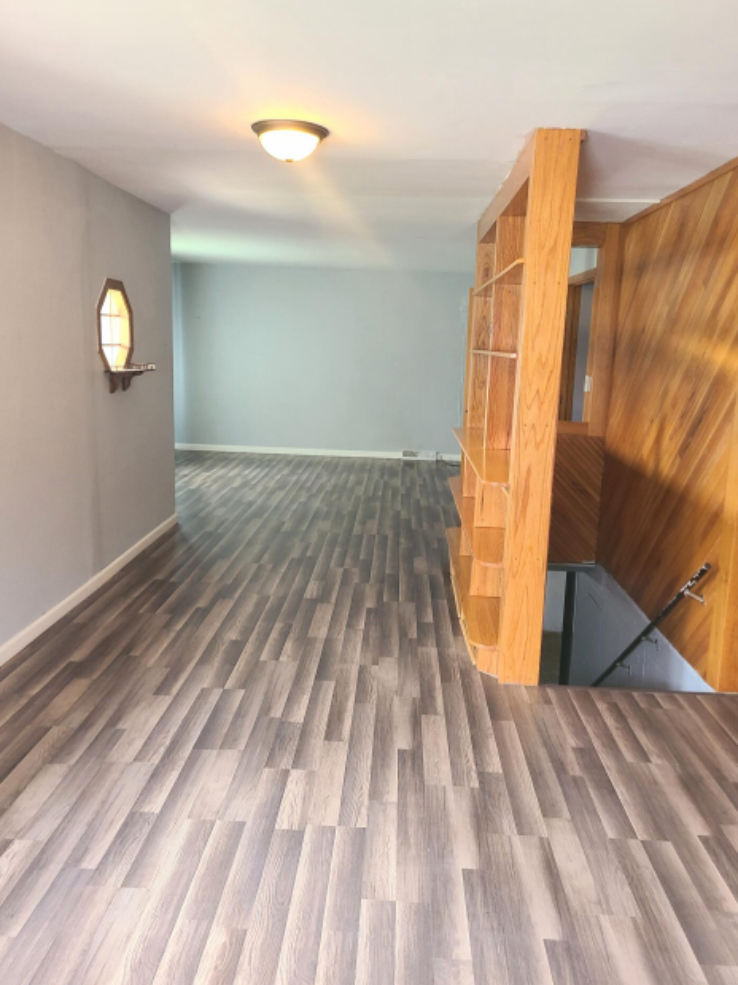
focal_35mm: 28
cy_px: 499
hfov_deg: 49.7
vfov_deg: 63.5
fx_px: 796
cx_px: 367
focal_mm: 5.4
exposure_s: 1/40
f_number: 1.8
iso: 250
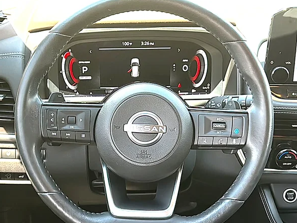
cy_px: 117
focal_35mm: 57
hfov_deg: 33.8
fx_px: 489
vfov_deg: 25.7
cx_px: 146
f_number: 1.78
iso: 125
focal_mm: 6.86
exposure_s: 1/200
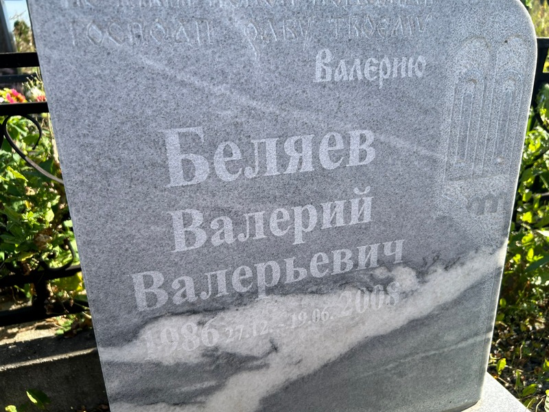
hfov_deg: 67.3
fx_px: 412
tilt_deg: -19.0
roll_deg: +2.1
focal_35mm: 26
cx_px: 274
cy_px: 206
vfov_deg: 53.1
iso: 50
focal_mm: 5.7
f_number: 1.5
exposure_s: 1/1488
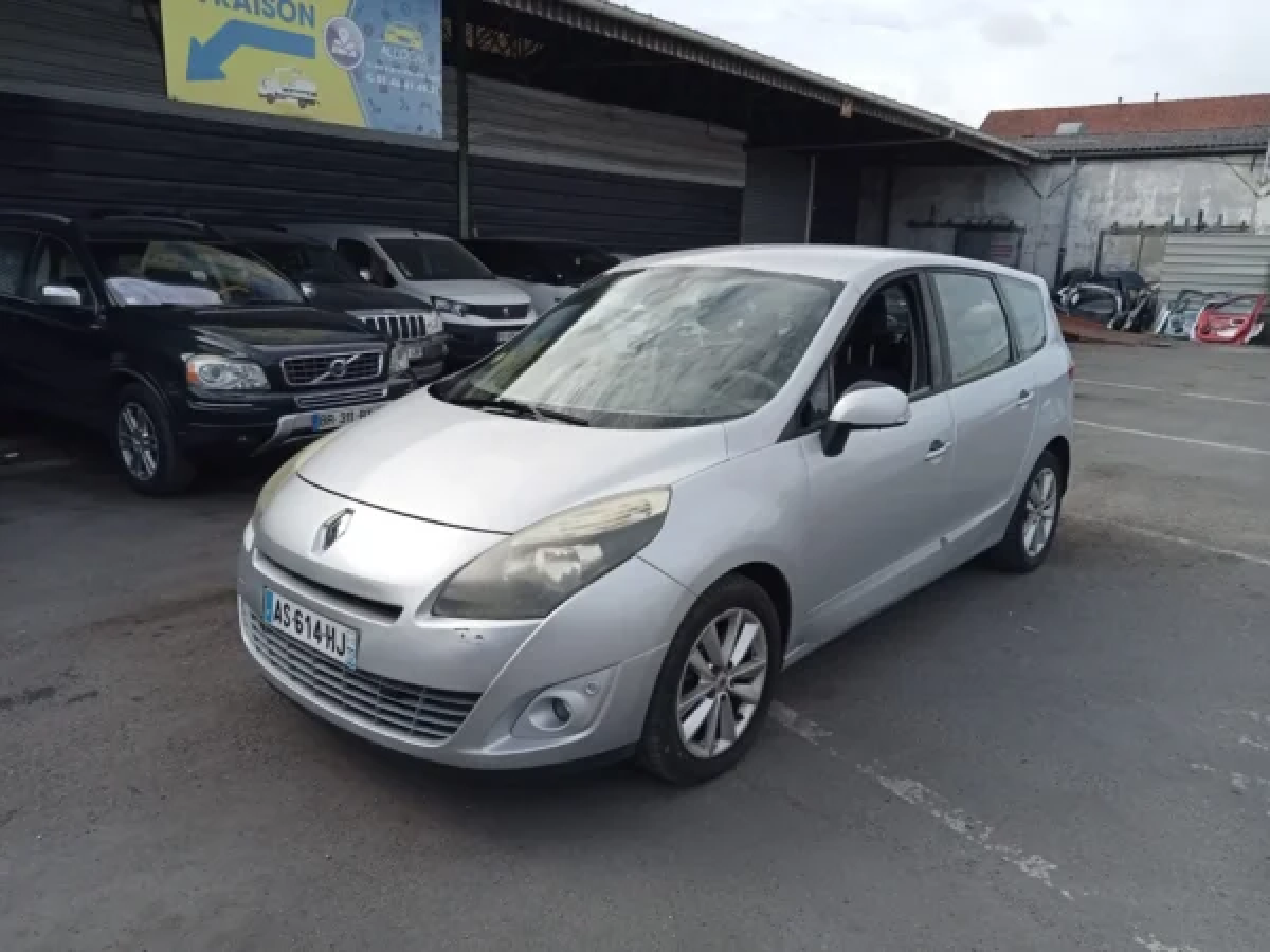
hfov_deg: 63.4
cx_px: 635
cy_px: 476
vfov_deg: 49.7
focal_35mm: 28
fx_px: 1027
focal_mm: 3.46
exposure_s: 1/899
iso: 100
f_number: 2.2
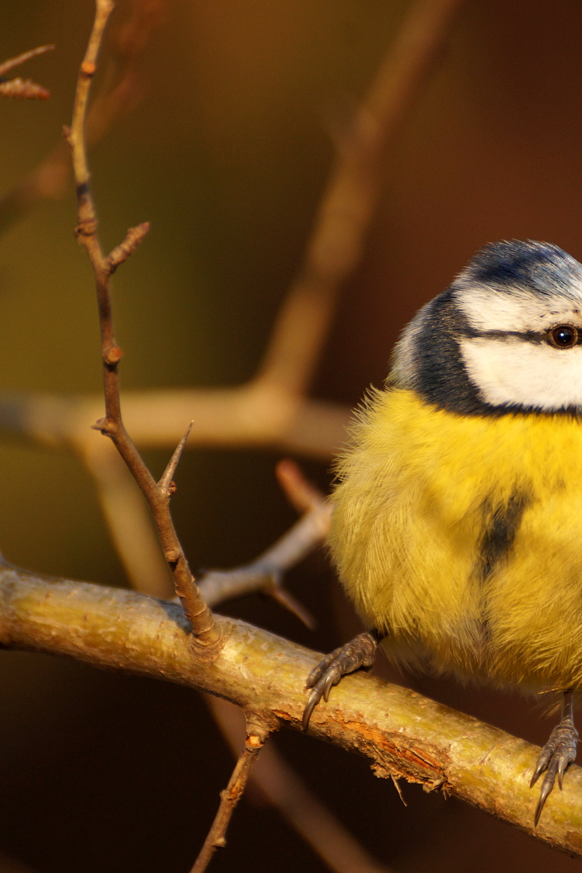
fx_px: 16420
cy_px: 436
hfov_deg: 2.0
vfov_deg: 3.0
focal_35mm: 677
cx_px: 507
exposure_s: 1/80
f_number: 5.6
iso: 200
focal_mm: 300
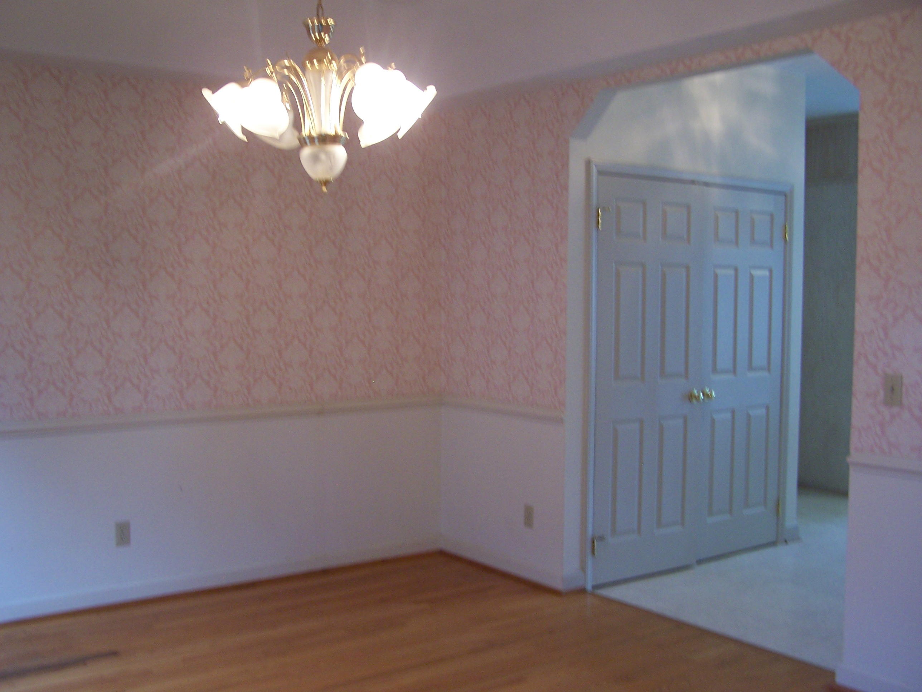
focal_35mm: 38
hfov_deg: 49.0
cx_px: 461
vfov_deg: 37.7
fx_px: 1012
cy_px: 346
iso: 140
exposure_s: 1/30
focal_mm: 6.3
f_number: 2.8
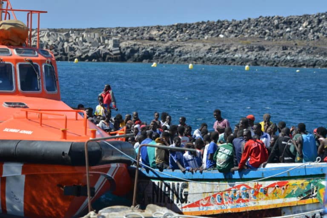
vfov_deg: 7.6
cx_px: 164
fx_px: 1635
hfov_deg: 11.4
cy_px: 109
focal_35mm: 180
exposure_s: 1/5000
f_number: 5.6
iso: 640
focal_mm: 180
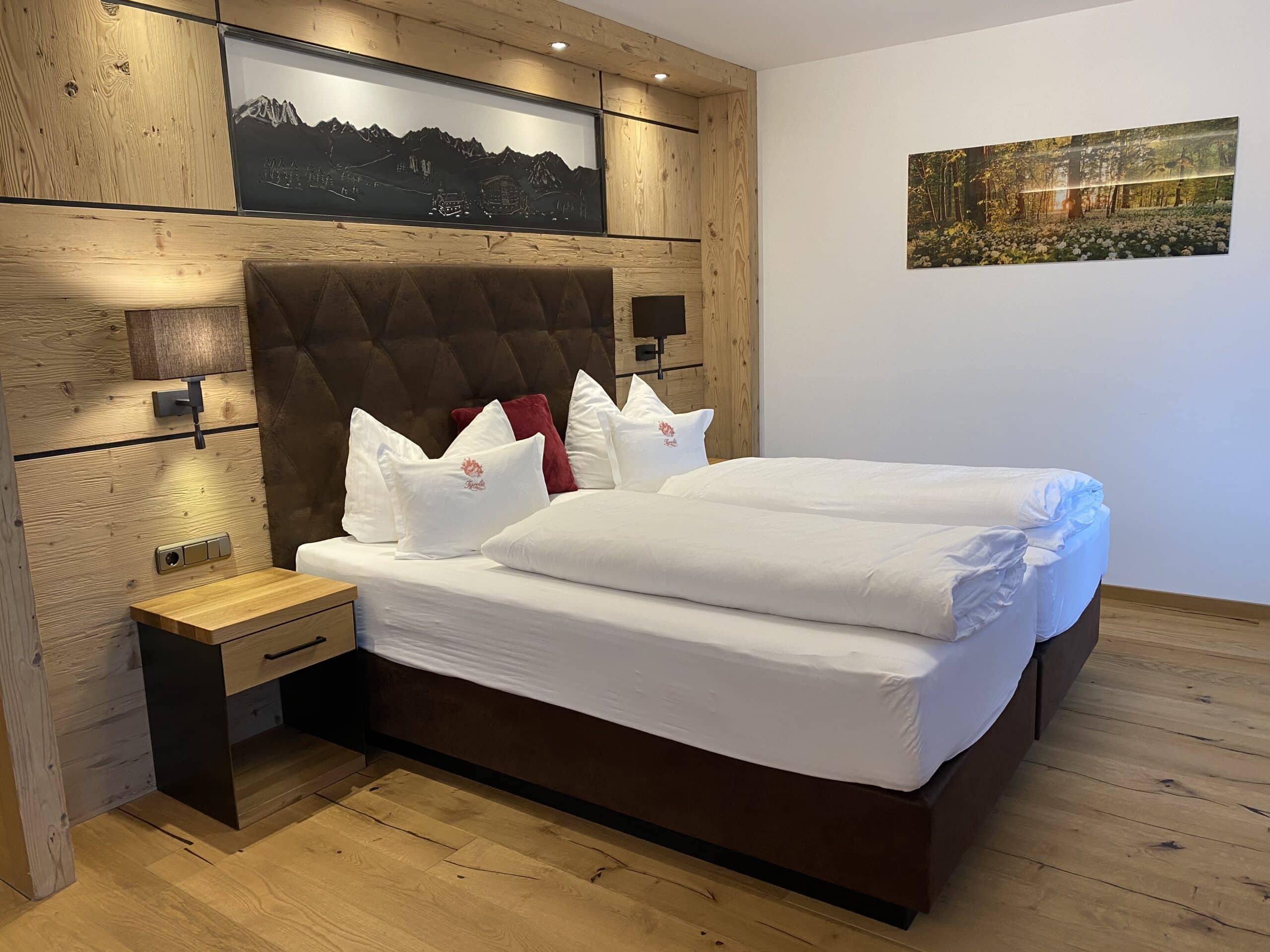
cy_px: 476
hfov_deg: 67.3
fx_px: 954
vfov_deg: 53.1
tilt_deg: -9.8
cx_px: 635
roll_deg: +1.7
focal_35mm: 26
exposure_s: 1/50
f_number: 1.8
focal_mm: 4.25
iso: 80
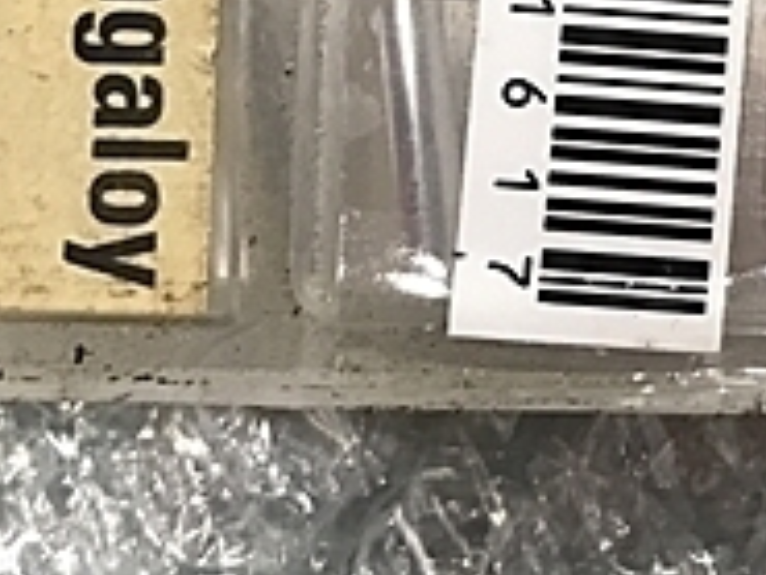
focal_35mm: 97
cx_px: 861
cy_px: -12
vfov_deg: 15.0
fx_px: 2148
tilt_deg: -85.6
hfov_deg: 19.3
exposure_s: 1/20
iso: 40
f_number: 1.8
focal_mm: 3.99
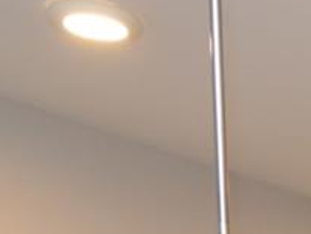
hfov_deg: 12.3
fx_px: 1224
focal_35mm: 136
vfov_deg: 8.4
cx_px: 683
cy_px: 790
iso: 400
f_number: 4
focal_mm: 12
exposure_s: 1/60
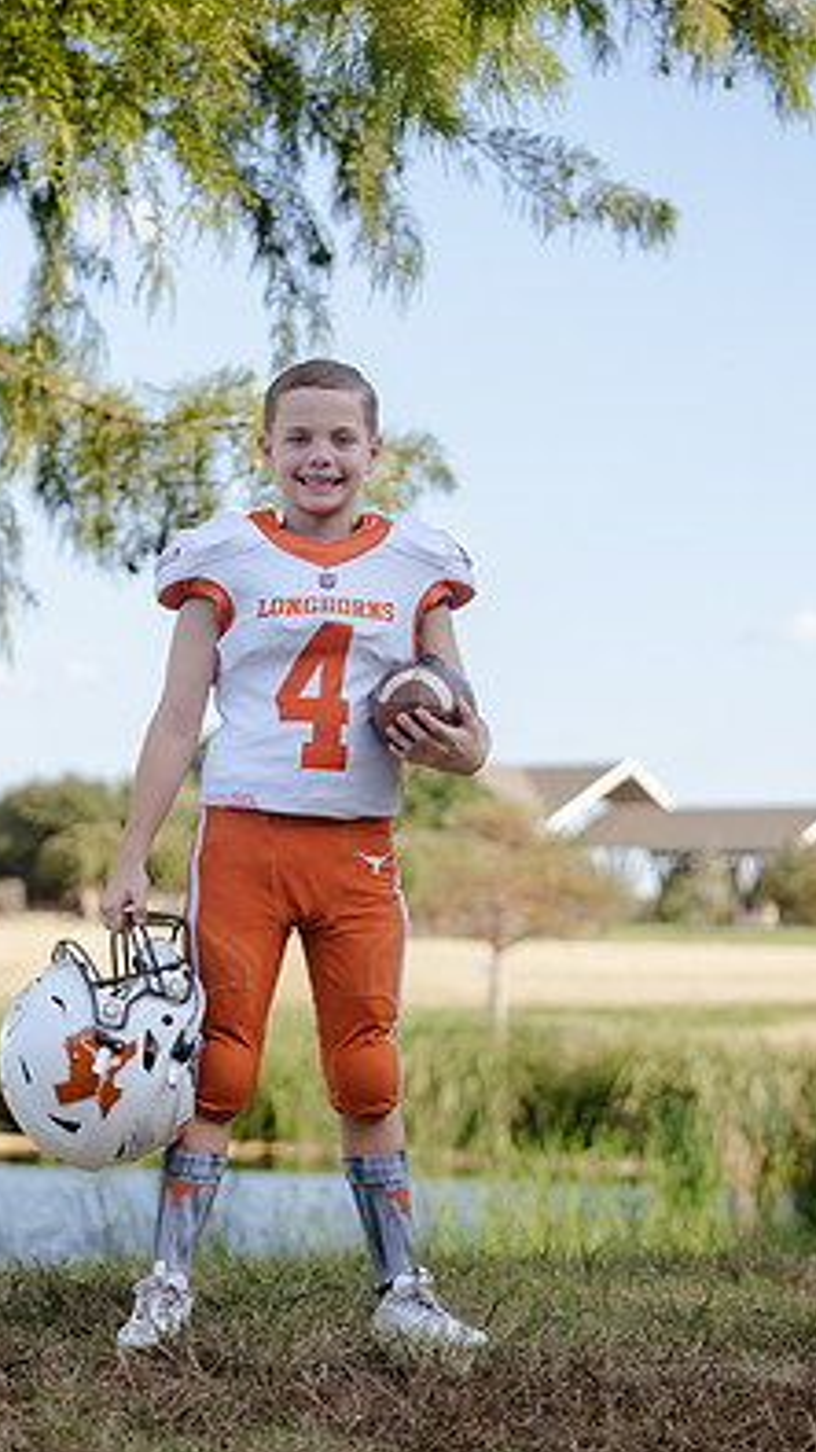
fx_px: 4388
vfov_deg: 18.8
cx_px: 364
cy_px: 744
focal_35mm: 114
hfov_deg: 10.6
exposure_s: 1/320
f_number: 3.5
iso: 100
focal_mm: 70
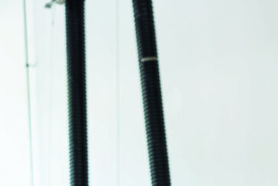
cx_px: 279
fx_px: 1313
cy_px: 651
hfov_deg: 12.0
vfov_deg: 6.9
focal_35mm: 170
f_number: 3.5
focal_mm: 24
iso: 400
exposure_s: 1/125
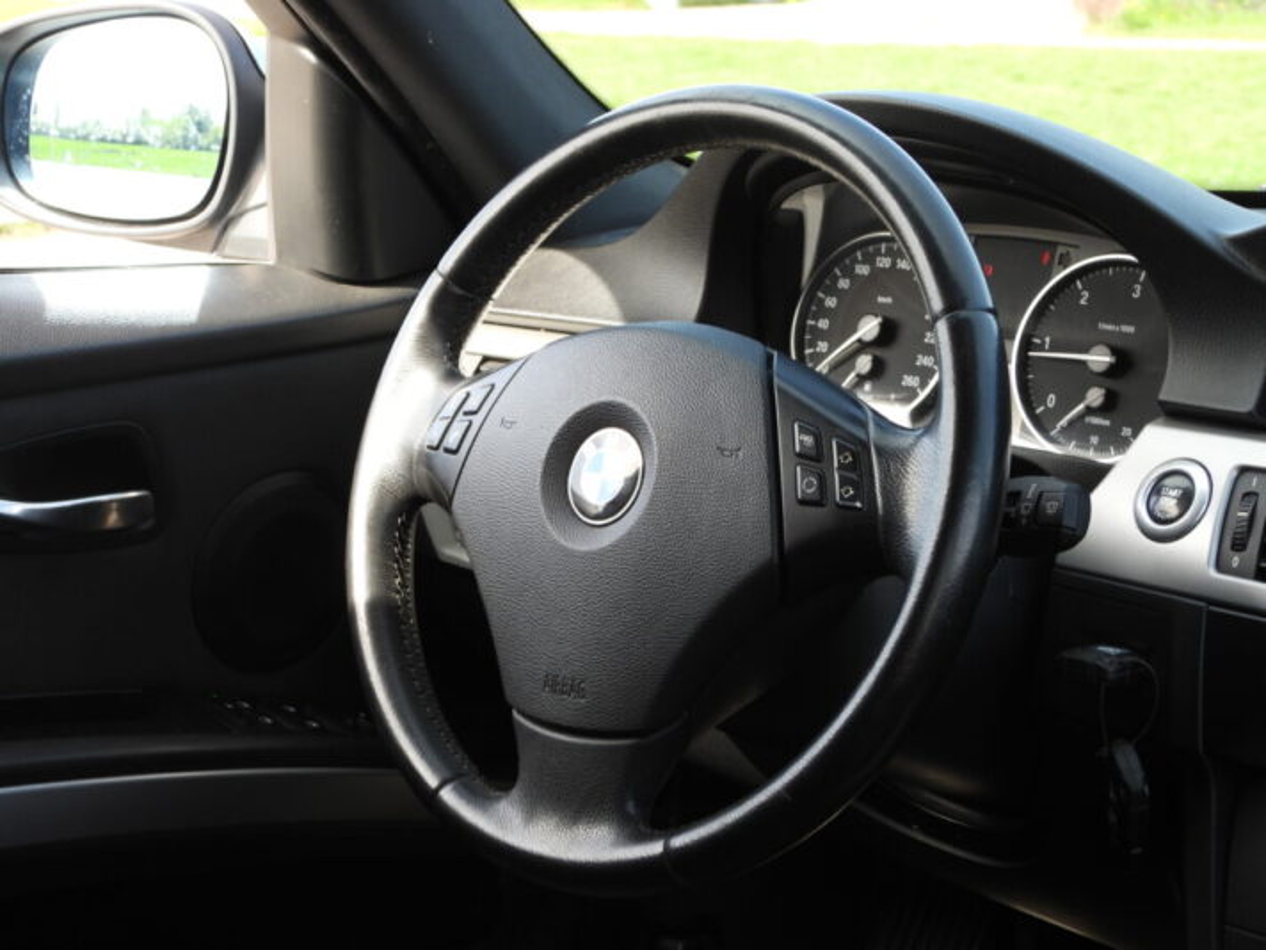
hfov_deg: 24.4
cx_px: 633
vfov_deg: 18.4
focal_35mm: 80
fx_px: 2926
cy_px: 475
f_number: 3.5
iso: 100
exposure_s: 1/100
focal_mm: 14.4
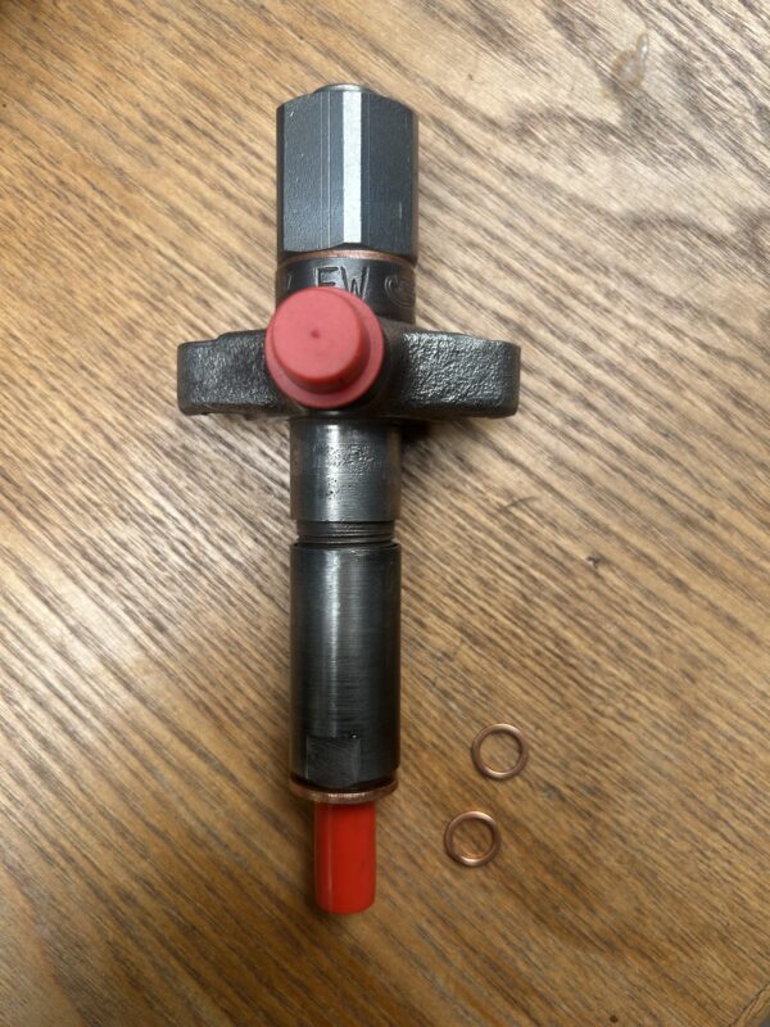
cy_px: 514
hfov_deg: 53.1
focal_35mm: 26
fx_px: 771
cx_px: 385
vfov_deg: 67.3
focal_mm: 5.7
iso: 40
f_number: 1.5
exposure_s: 1/168
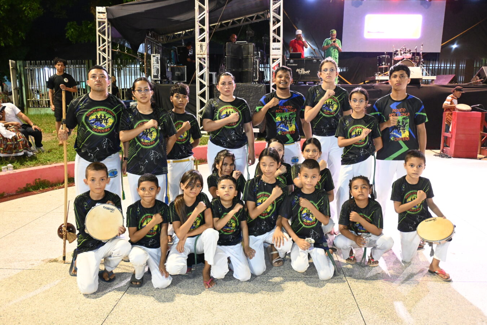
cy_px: 162
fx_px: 416
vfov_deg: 42.6
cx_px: 244
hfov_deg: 60.7
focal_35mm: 31
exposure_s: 1/30
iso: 4000
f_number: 3.8
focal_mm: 20.5
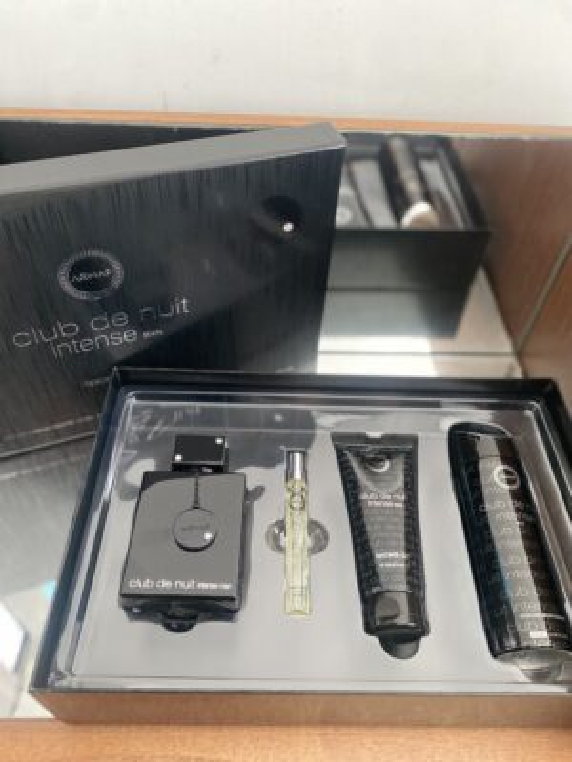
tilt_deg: -47.9
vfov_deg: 67.3
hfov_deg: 53.1
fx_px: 573
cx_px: 286
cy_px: 381
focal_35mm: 26
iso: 500
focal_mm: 4.25
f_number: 1.8
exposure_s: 1/55
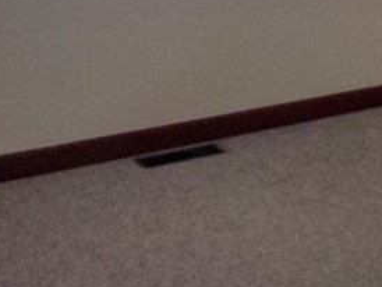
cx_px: 608
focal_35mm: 97
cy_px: -64
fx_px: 1071
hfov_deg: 17.7
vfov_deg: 14.7
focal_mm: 4.3
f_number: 2.4
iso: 250
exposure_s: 1/84
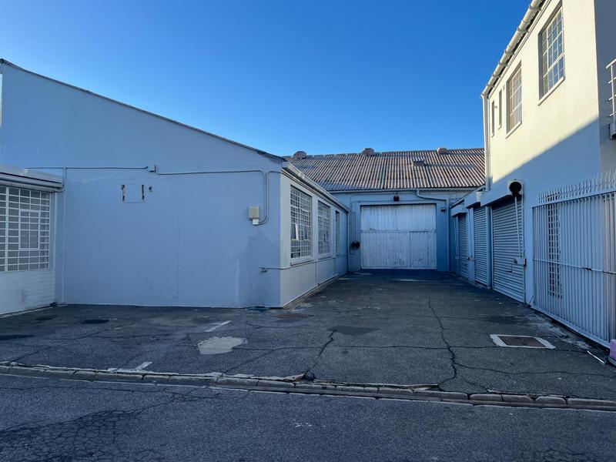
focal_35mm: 26
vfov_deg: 53.1
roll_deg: +1.2
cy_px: 231
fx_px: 463
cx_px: 308
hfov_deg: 67.3
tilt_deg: +2.6
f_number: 1.6
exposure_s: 1/1325
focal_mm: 5.1
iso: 50
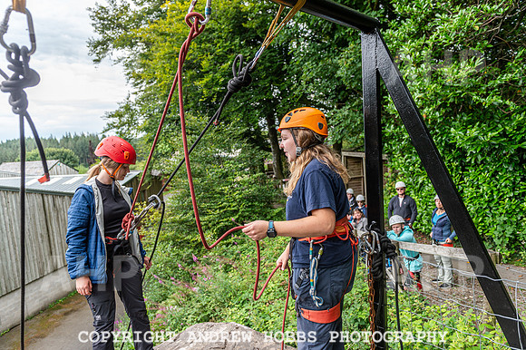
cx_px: 263
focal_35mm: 24
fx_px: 350
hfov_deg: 73.8
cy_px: 175
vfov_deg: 53.1
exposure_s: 1/500
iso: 320
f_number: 4
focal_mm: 24
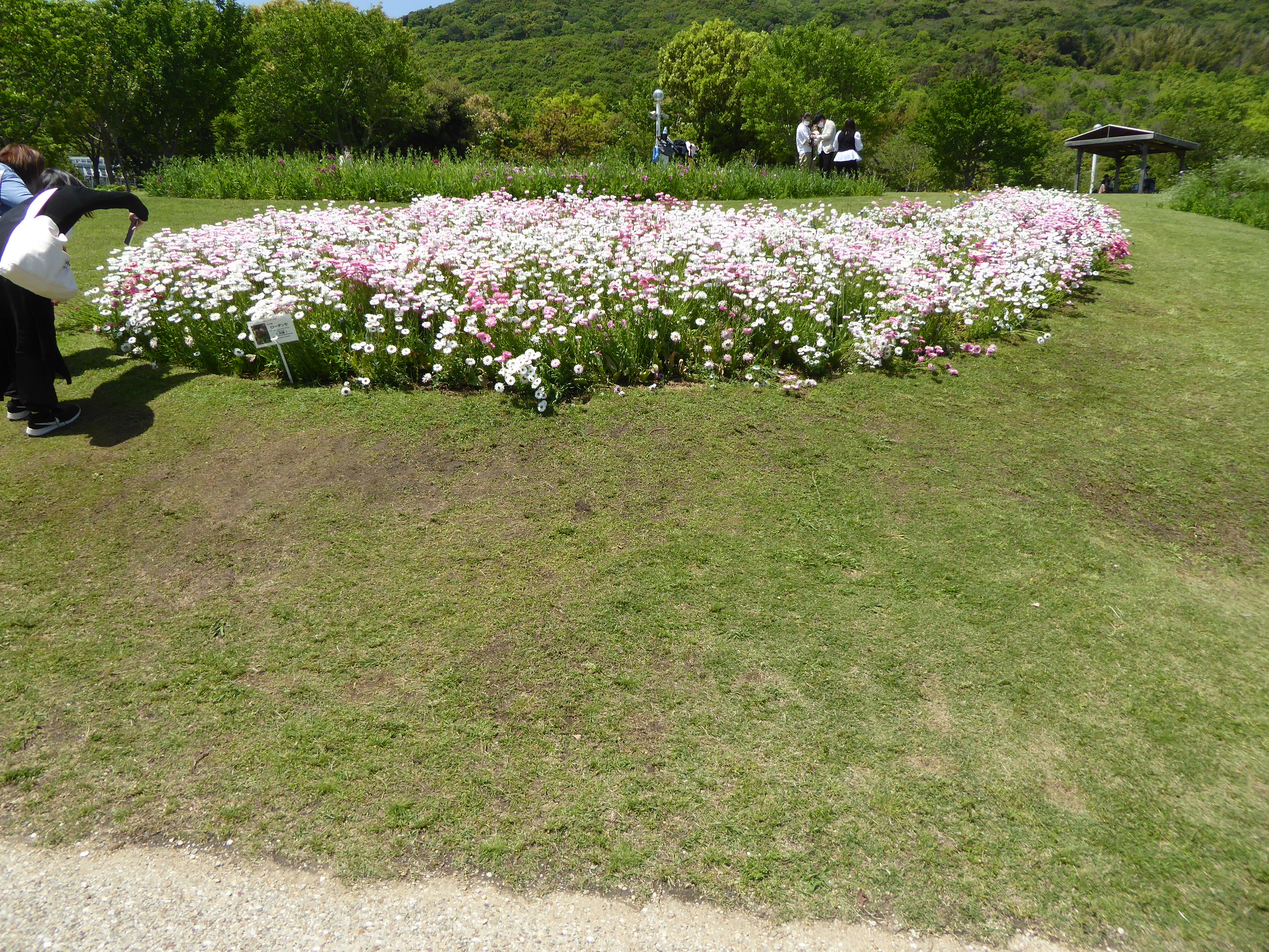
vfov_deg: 54.9
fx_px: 916
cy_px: 476
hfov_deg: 69.4
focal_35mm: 25
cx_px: 634
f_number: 3.3
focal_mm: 4.3
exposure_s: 1/1000
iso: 100
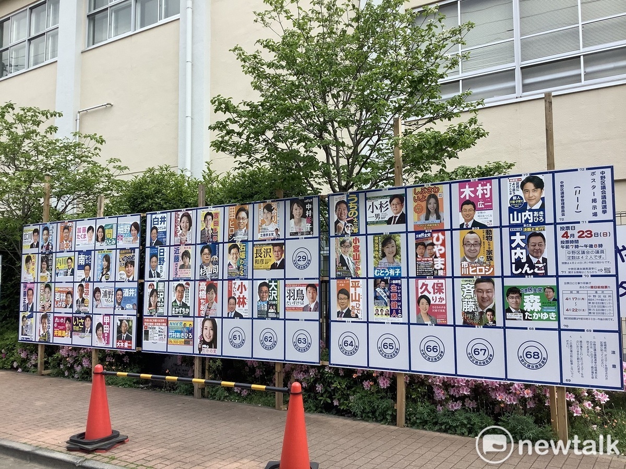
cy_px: 234
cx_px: 313
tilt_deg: +4.4
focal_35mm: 31
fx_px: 561
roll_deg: -0.2
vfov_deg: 45.4
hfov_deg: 58.4
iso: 25
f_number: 2.4
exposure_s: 1/762
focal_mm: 3.3
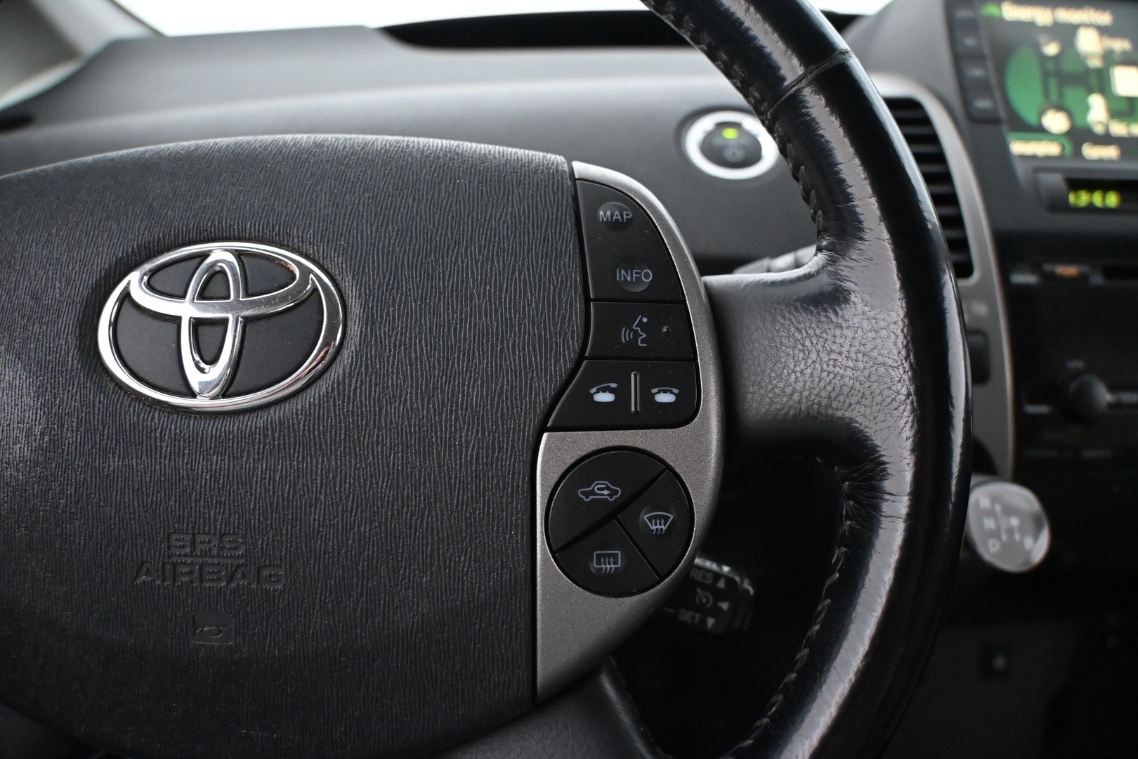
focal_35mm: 46
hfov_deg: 43.0
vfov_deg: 29.4
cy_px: 380
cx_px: 569
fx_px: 1446
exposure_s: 1/60
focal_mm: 30.5
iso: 4500
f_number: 4.8
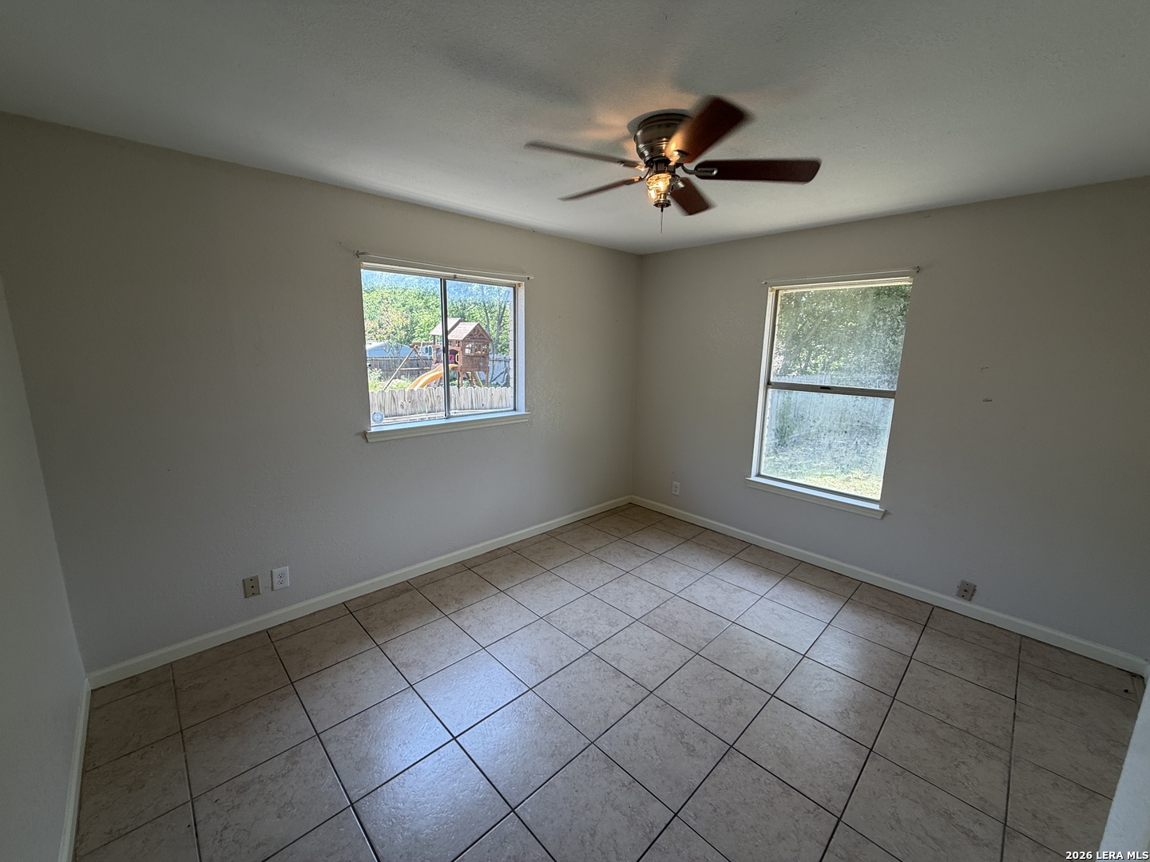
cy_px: 431
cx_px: 575
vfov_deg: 85.7
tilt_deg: -12.2
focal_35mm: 14
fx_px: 465
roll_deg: -0.2
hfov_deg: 102.1
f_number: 2.2
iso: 80
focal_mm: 2.22
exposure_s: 1/120
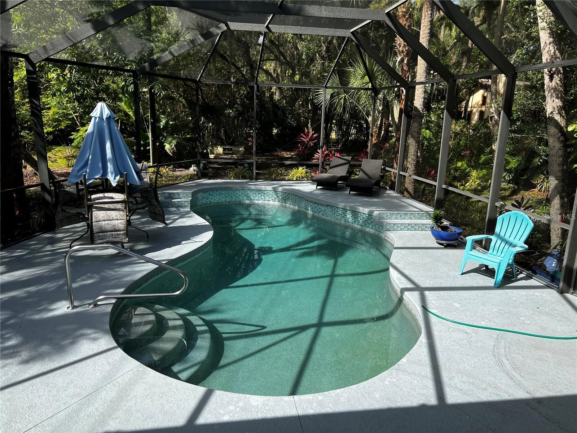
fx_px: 433
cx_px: 288
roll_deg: -1.7
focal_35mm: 26
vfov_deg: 53.1
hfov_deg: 67.3
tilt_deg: -13.9
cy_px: 216
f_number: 1.5
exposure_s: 1/1779
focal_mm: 5.7
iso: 50
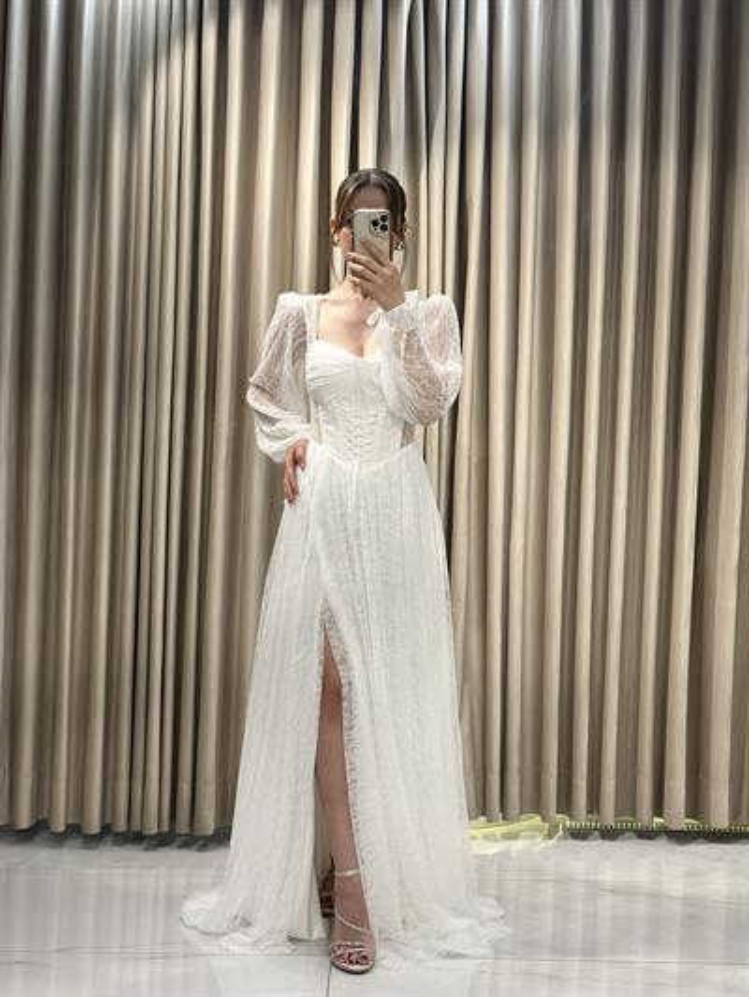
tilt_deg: -22.6
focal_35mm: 48
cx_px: 374
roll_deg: -2.7
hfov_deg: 30.3
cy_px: 498
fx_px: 1384
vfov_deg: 39.6
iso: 80
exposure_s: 1/513
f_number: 1.78
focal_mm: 6.86
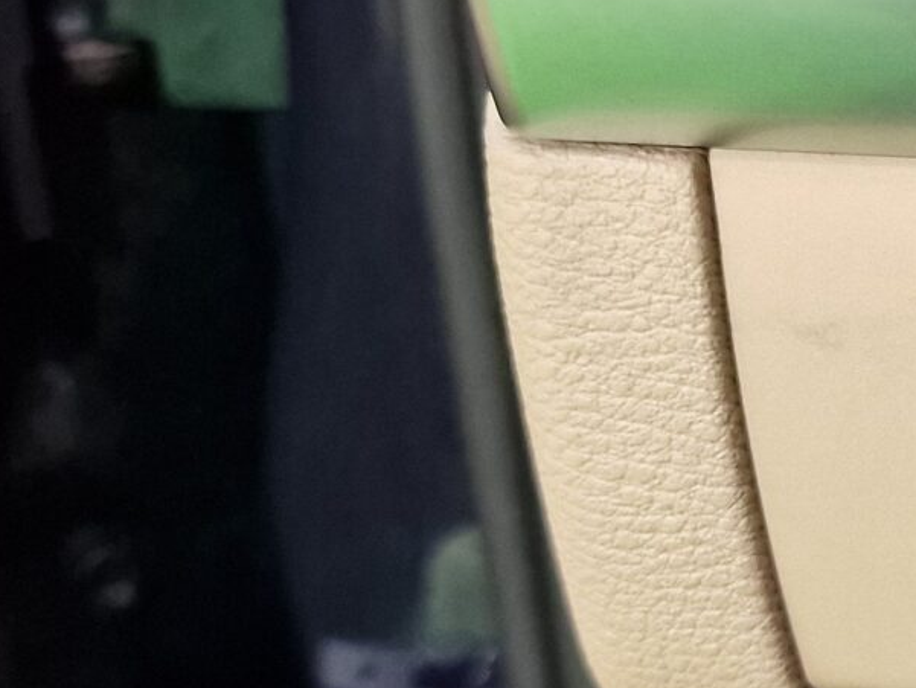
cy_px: 386
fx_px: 2594
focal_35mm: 98
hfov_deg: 17.2
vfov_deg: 15.1
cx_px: 1542
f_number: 1.8
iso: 320
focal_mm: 6.4
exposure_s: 1/50
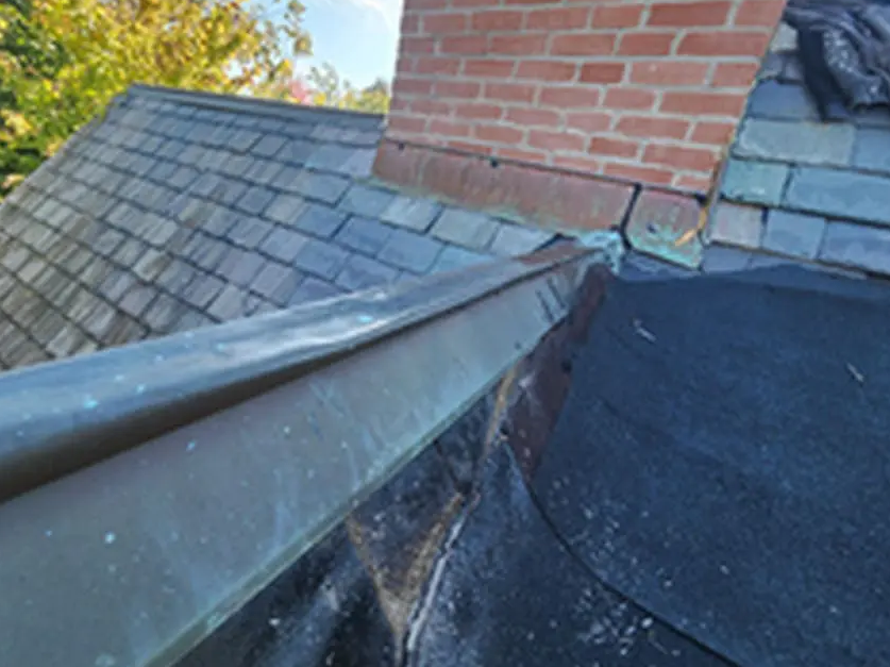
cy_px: 321
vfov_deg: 85.6
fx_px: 360
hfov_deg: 102.0
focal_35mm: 14
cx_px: 426
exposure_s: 1/120
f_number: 2.2
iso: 50
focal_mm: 2.2
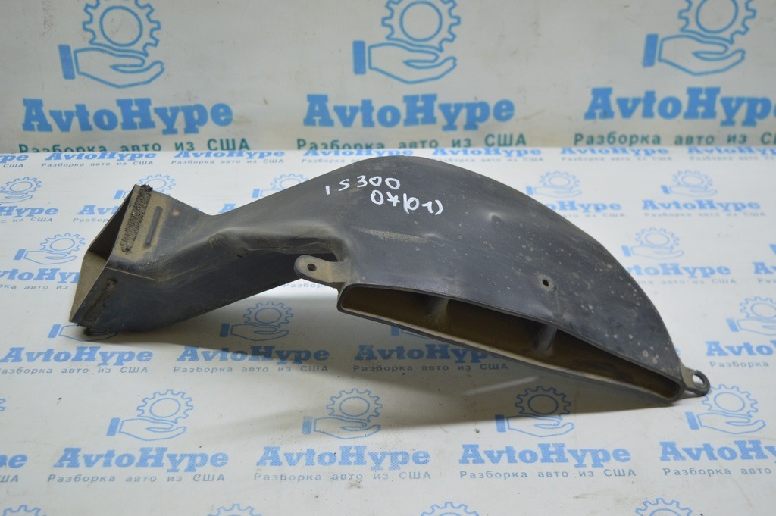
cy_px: 258
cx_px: 388
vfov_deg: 28.9
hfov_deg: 42.4
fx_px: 1002
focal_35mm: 46
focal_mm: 31
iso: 400
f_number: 4.2
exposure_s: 1/60
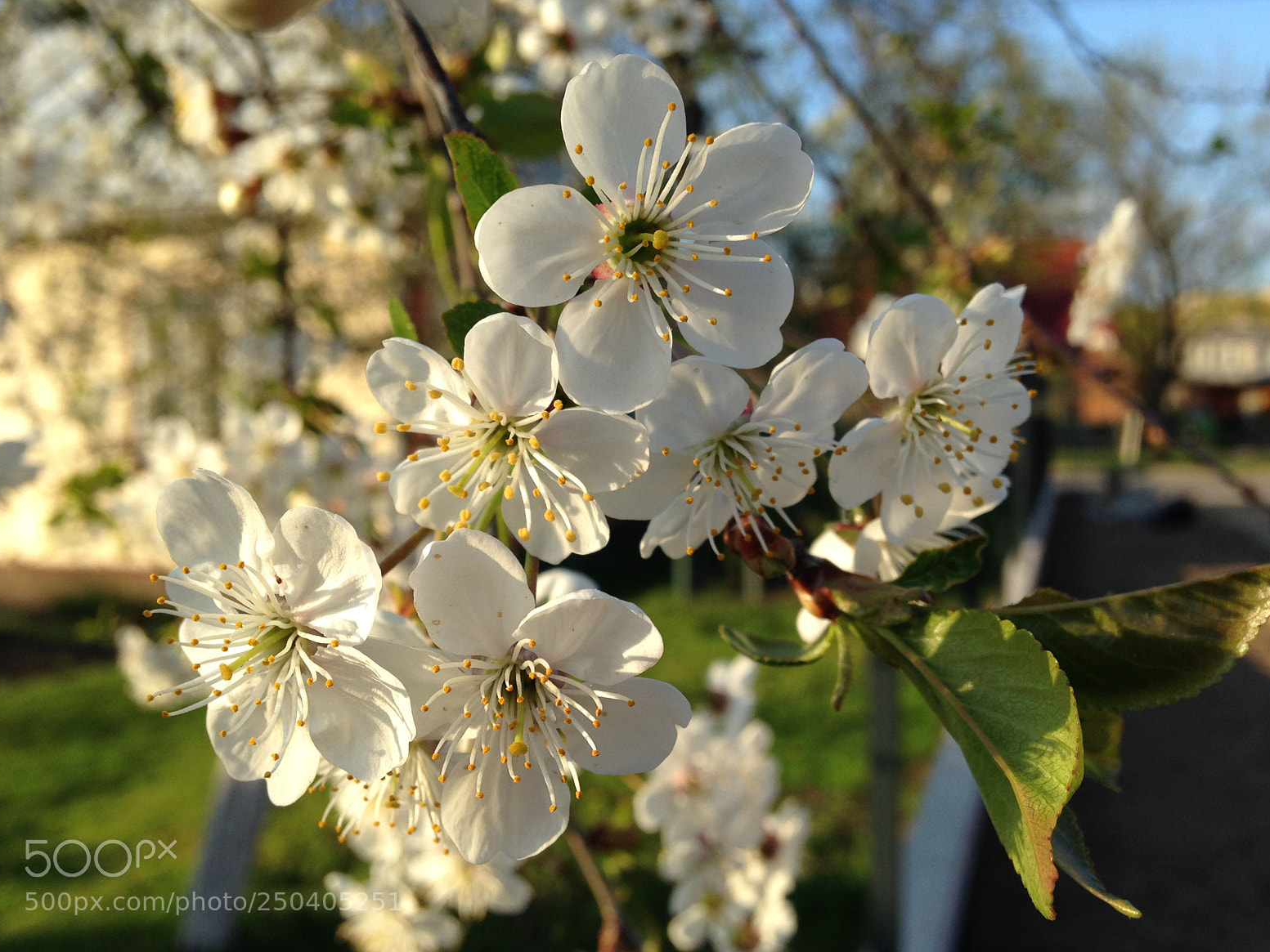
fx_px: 1247
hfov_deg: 54.0
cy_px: 476
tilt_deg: -2.4
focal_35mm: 34
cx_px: 628
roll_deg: -0.2
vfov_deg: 41.8
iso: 50
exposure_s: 1/583
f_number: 2.4
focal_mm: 4.12
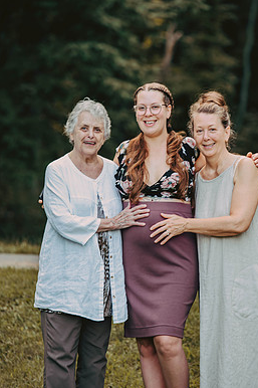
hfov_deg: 6.5
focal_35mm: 210
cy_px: 185
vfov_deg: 9.8
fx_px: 2259
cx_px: 150
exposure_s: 1/125
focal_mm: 180
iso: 250
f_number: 3.5
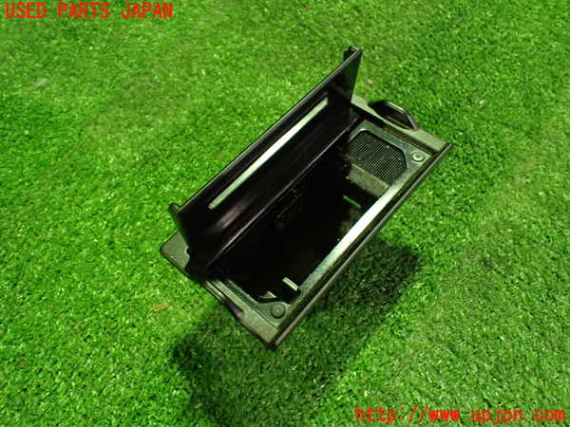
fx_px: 494
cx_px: 285
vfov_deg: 46.8
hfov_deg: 60.0
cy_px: 214
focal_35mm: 30
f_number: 2.3
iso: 1000
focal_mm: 5.4
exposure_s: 1/30
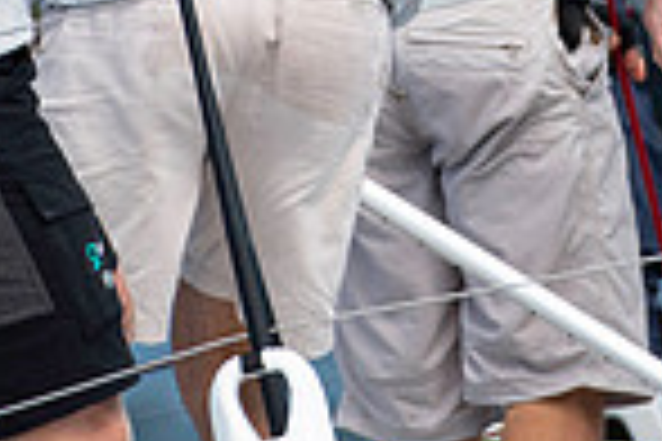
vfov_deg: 0.6
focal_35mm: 2372
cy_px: -353
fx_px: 43615
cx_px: 378
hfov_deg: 0.9
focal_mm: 400
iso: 320
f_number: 5
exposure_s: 1/2000
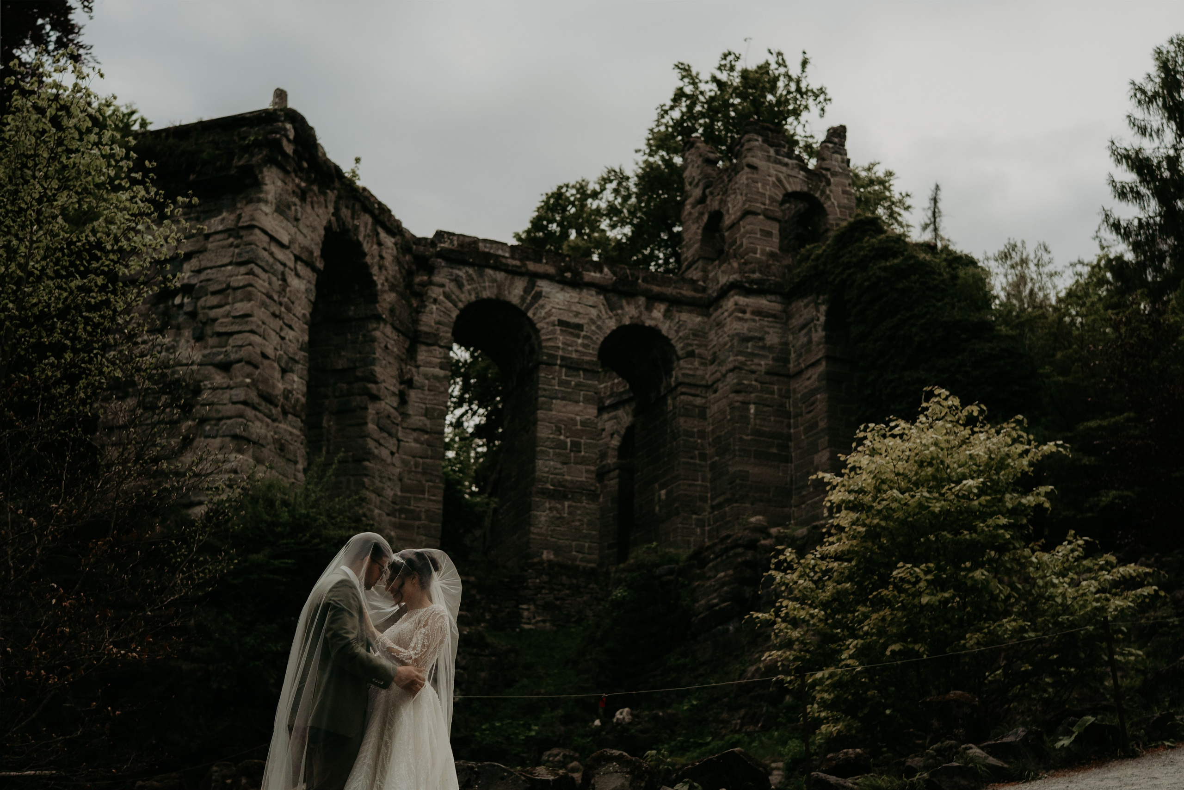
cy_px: 395
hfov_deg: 54.4
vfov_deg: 37.9
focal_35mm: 35
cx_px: 592
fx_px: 1151
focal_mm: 35
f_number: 2.2
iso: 640
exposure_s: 1/160
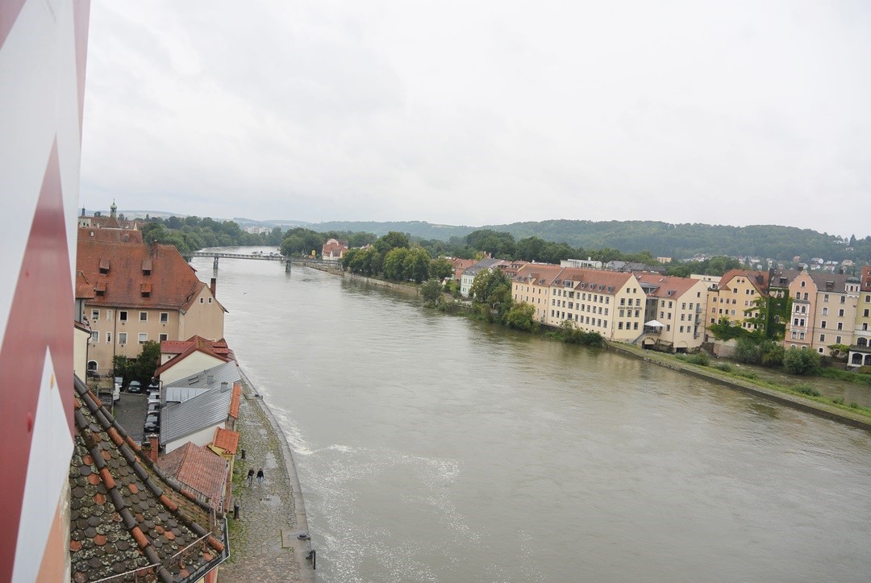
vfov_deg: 45.1
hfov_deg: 63.6
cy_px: 292
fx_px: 702
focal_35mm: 29
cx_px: 436
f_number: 4
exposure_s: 1/800
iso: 100
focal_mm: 11
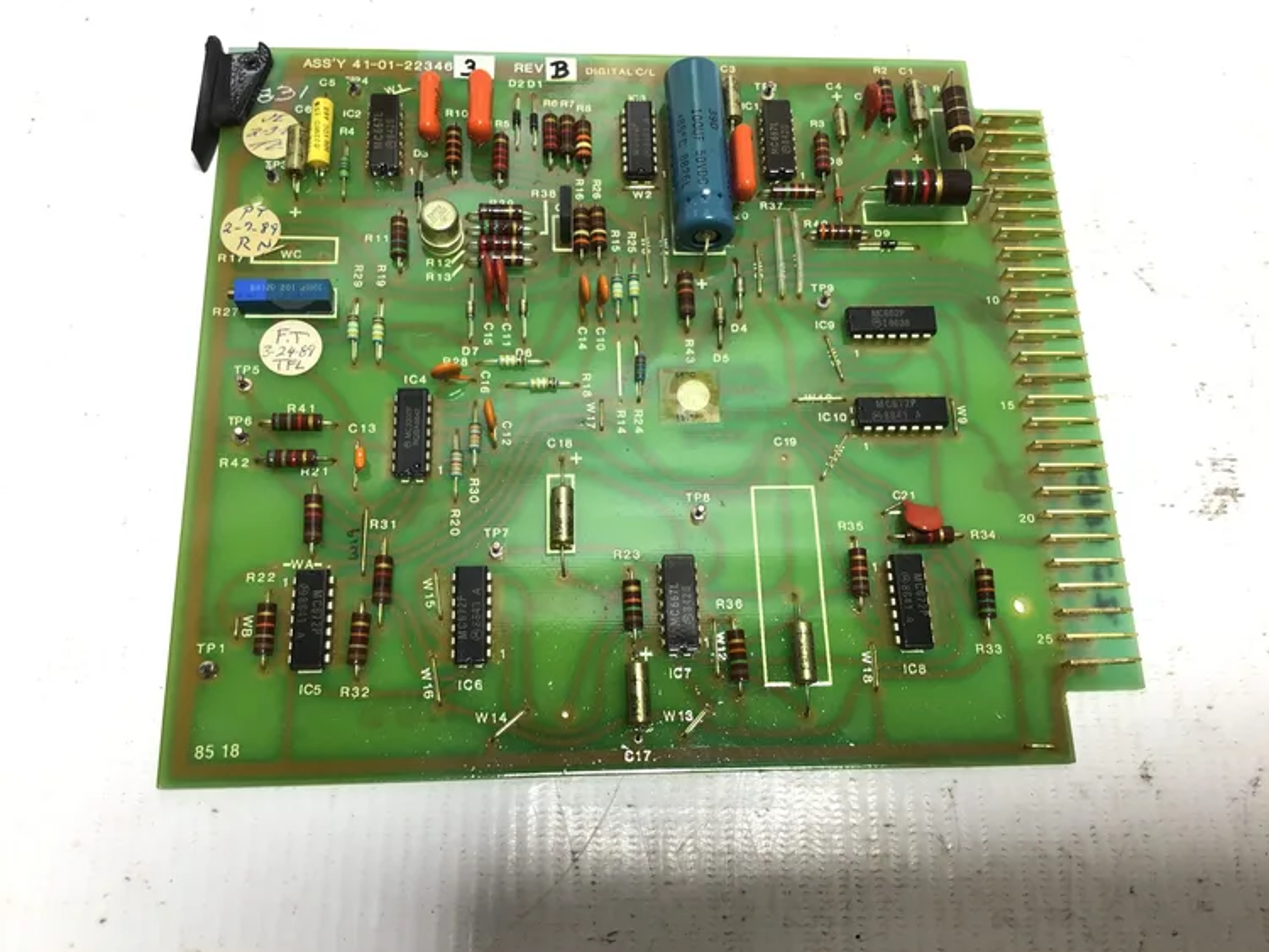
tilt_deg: -69.9
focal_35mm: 31
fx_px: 1137
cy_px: 476
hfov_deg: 58.3
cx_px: 634
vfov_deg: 45.5
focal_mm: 3.3
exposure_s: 1/120
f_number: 2.4
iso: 40
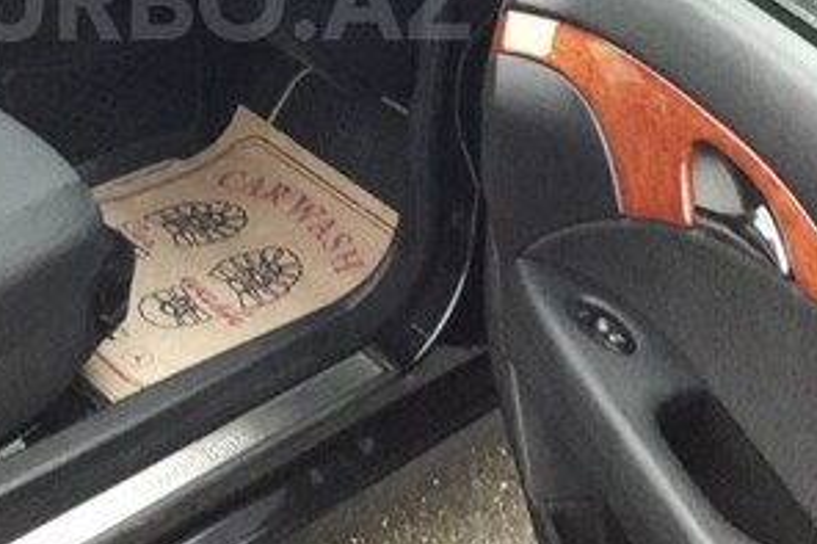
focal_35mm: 65
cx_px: 188
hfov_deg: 30.4
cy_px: -1
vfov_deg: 20.2
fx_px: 1474
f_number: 1.9
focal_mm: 3.7
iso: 640
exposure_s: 1/17
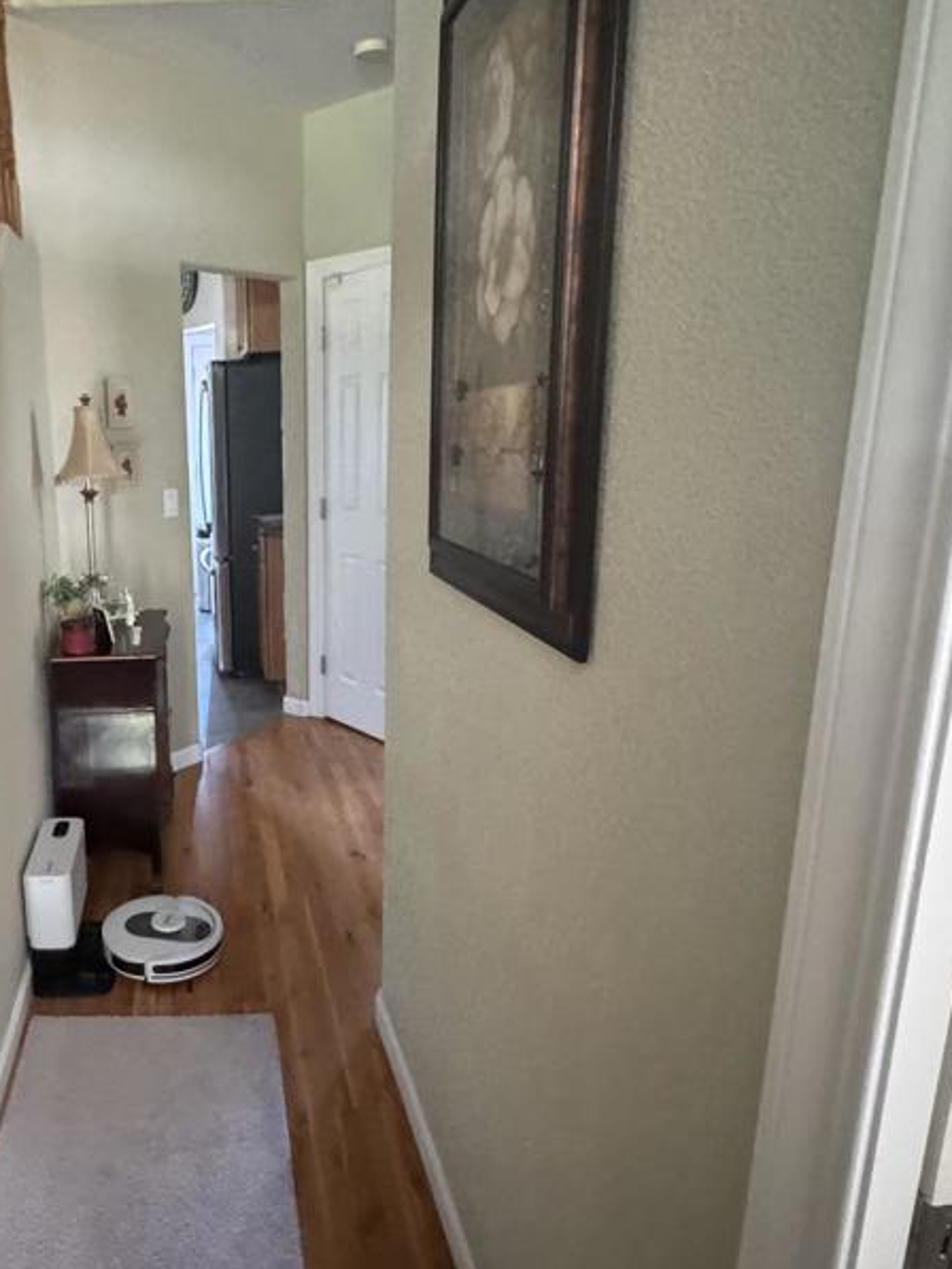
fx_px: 880
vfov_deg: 71.6
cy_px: 627
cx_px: 178
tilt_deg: -12.8
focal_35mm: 24
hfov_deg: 52.8
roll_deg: +2.9
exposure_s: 1/45
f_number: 2.2
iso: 1250
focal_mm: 2.22
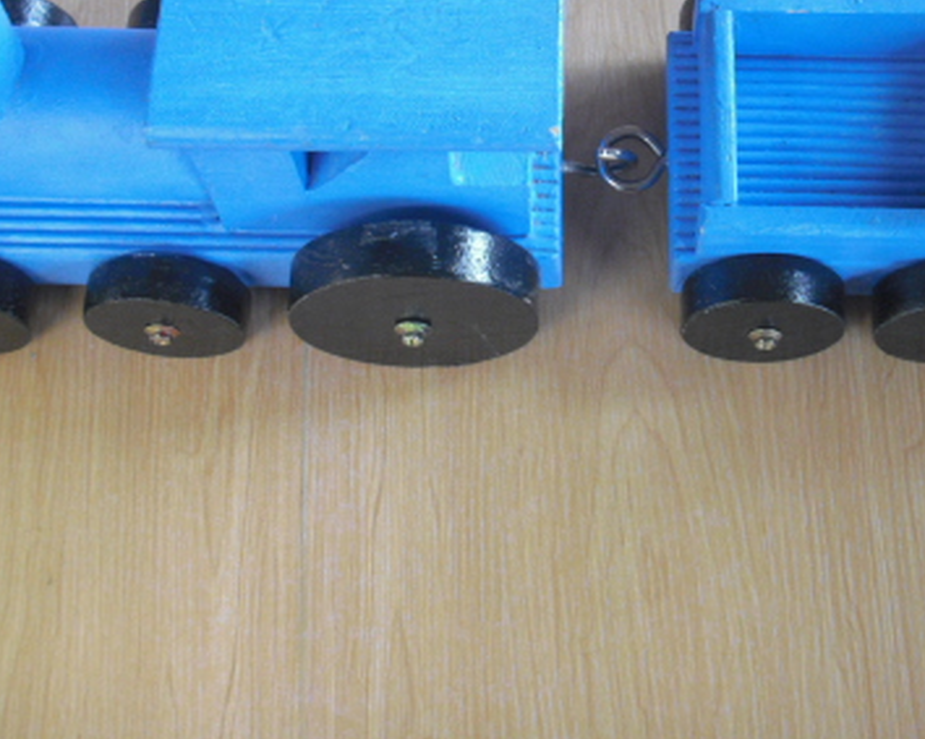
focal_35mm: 67
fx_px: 1834
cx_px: 627
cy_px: 133
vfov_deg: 22.5
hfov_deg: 28.1
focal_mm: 6.2
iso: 200
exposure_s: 1/50
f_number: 2.8
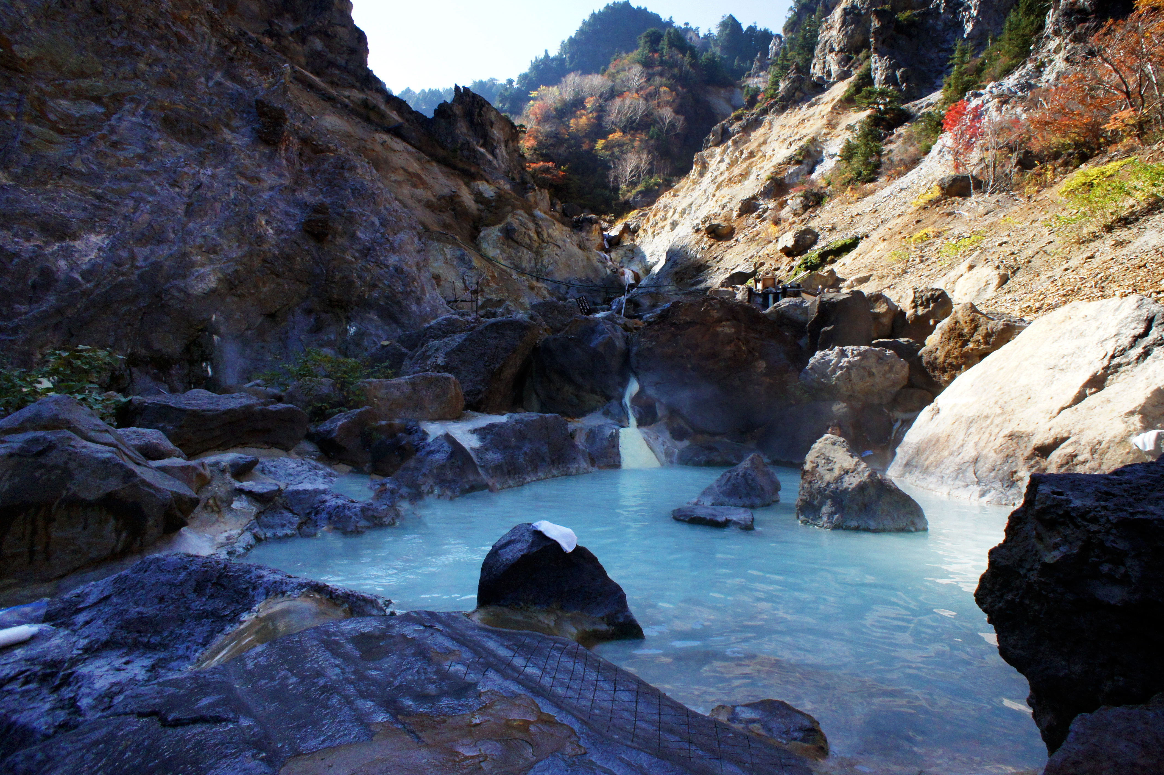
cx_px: 616
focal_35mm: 26
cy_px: 366
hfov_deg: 69.4
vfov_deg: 49.5
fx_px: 840
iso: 1600
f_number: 10
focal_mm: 16
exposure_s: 1/500
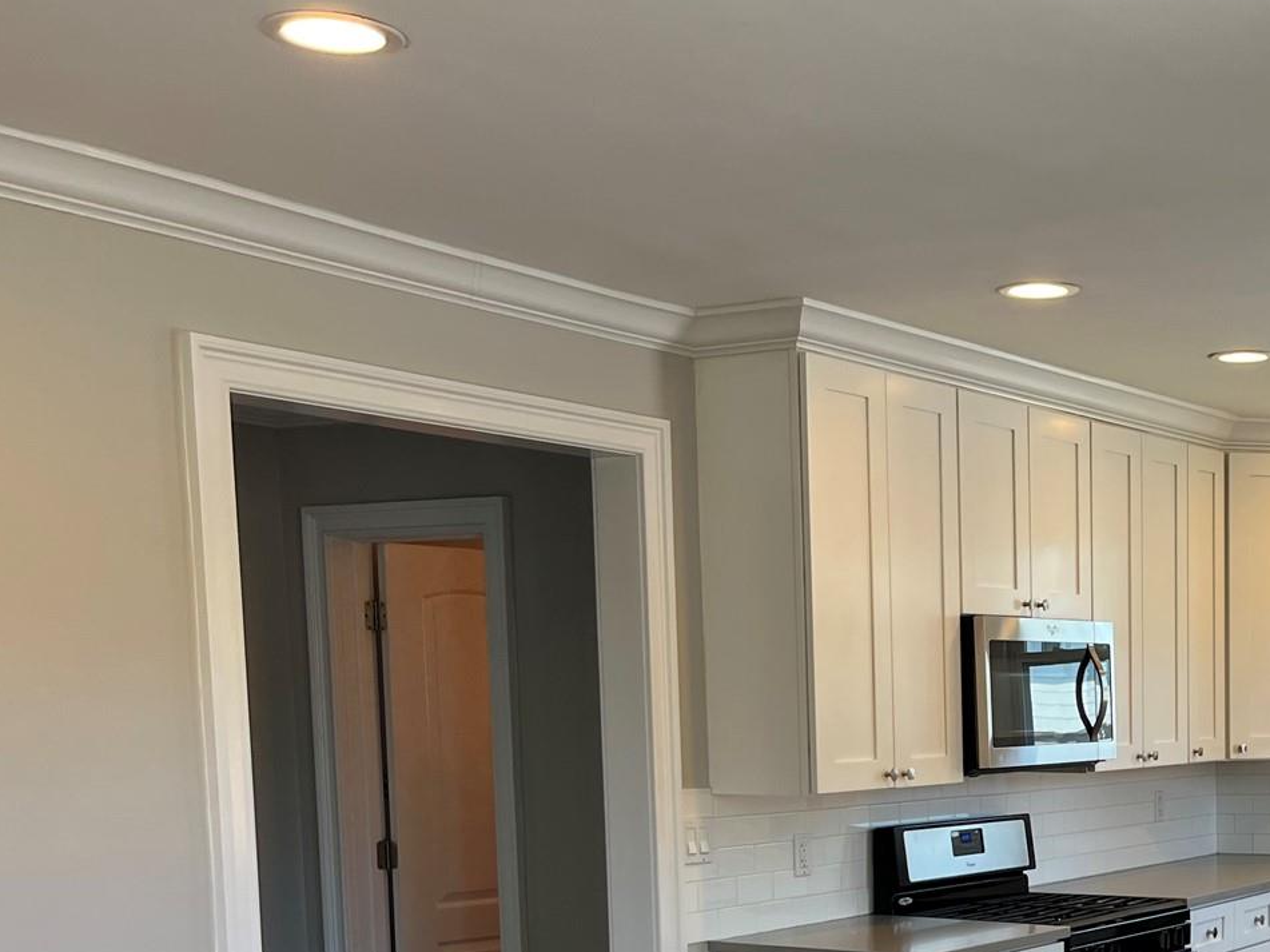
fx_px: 2054
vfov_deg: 25.1
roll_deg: +0.4
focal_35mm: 56
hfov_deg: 32.5
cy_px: 897
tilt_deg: -7.1
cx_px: 1170
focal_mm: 5.1
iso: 50
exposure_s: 1/120
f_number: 1.6
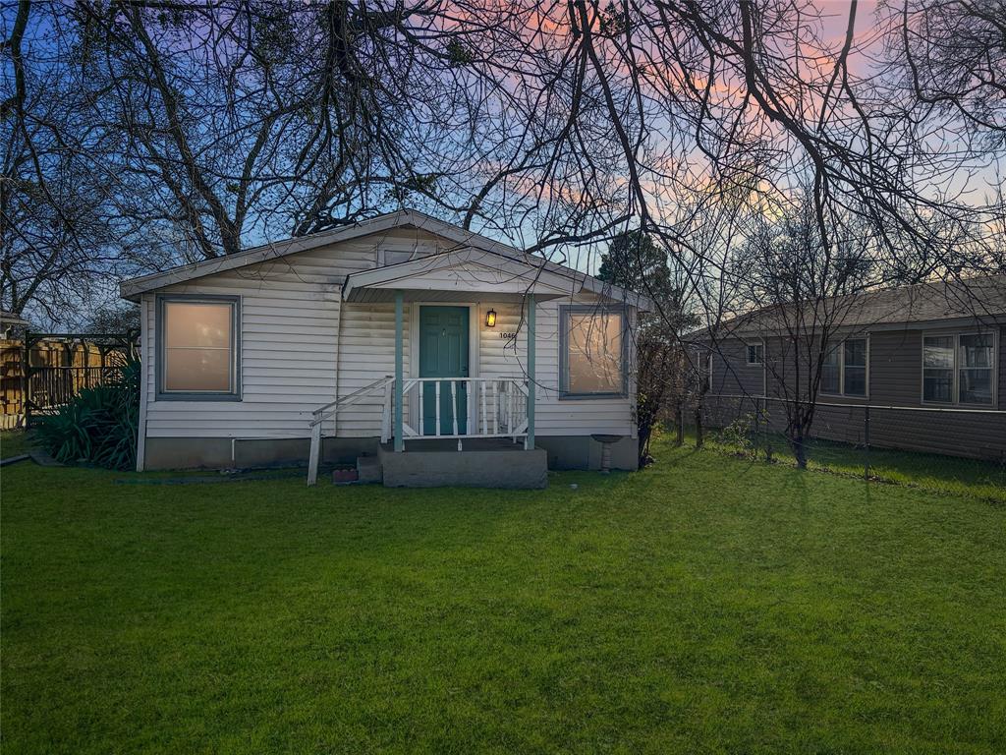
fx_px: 756
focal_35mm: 26
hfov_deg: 67.3
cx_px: 503
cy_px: 378
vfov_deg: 53.1
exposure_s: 1/2915
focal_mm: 5.7
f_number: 1.5
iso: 50
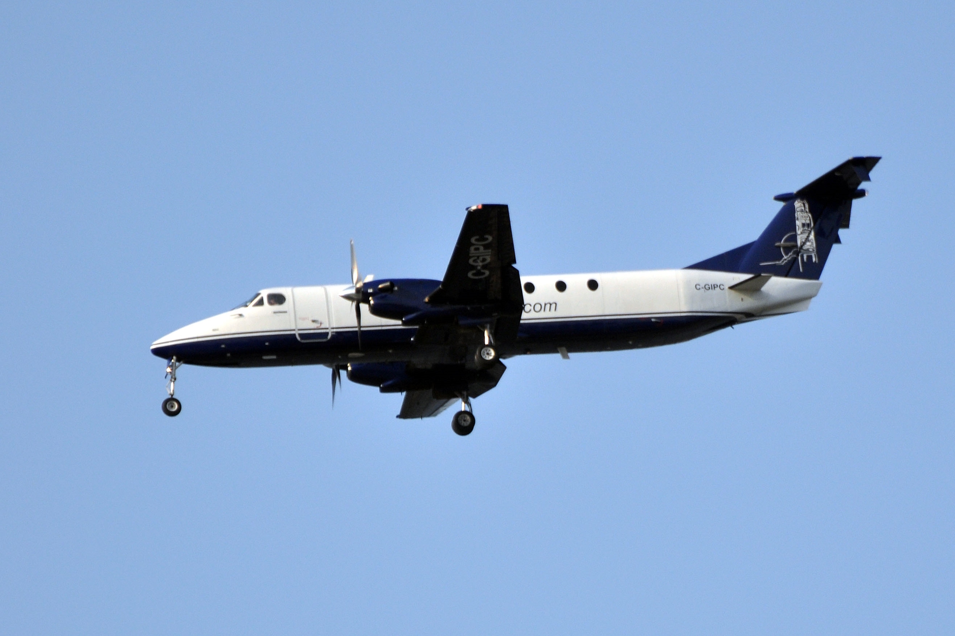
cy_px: 318
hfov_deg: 4.6
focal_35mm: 450
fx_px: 11934
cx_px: 478
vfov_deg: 3.1
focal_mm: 300
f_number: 5.6
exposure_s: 1/1000
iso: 250
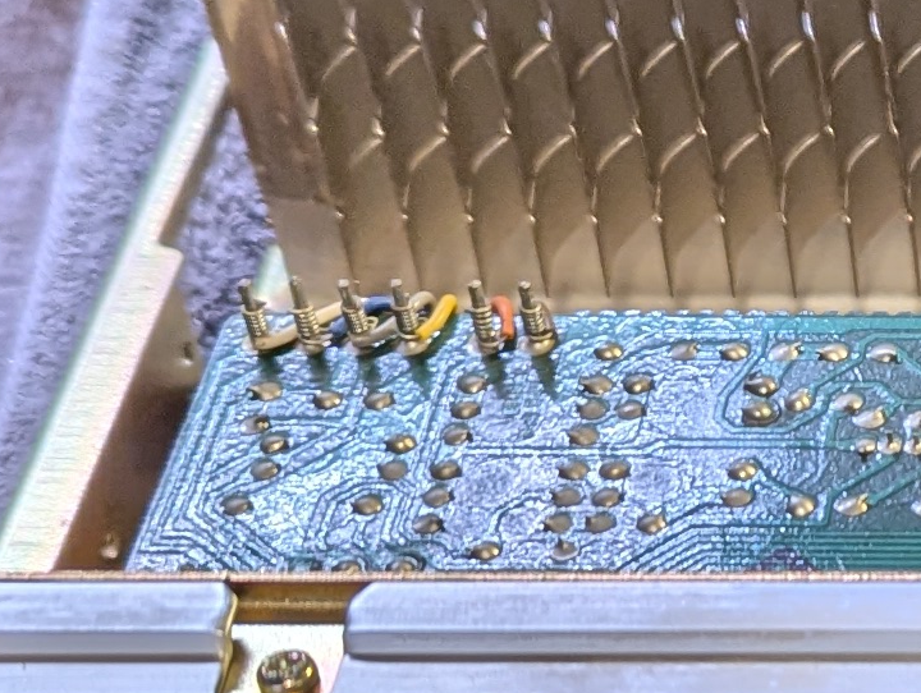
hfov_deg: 13.0
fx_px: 3623
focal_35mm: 136
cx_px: 1695
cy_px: 442
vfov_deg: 10.9
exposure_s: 1/50
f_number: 1.85
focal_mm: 6.81
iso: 87
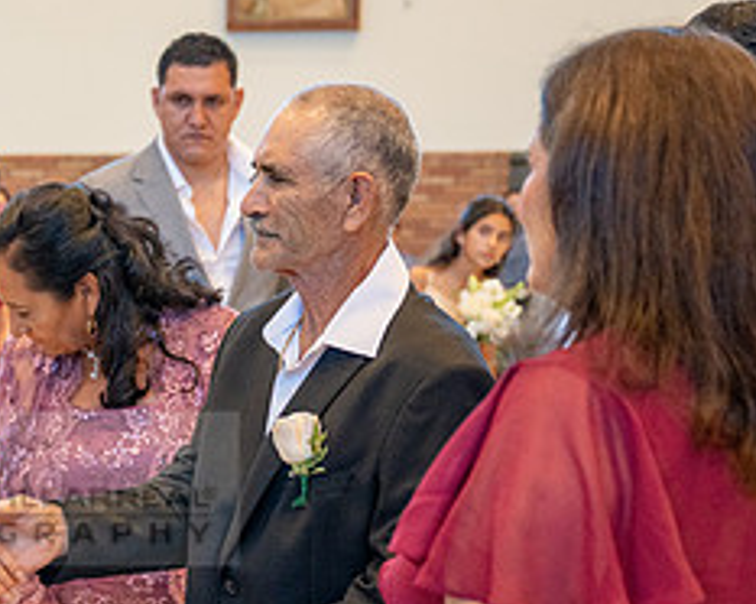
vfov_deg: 15.9
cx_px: -36
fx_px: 2146
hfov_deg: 19.3
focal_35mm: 96
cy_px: 489
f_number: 3.2
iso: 1000
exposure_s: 1/200
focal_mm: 41
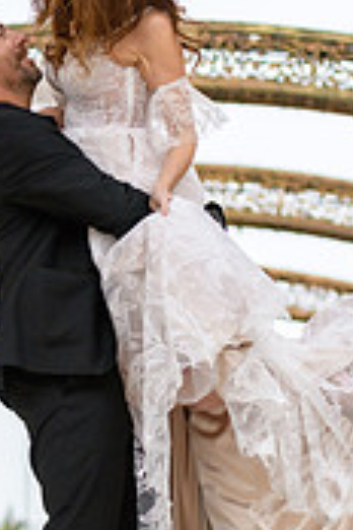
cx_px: 143
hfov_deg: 7.6
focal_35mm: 181
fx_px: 2662
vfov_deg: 11.4
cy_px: 314
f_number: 2.8
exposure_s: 1/3200
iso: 400
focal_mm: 70
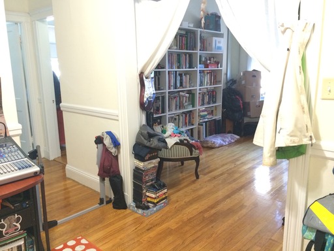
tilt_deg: -12.0
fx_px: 280
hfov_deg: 61.7
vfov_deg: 48.2
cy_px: 126
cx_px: 167
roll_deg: +1.1
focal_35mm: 29
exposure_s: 1/15
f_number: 2.2
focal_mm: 4.15
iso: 320
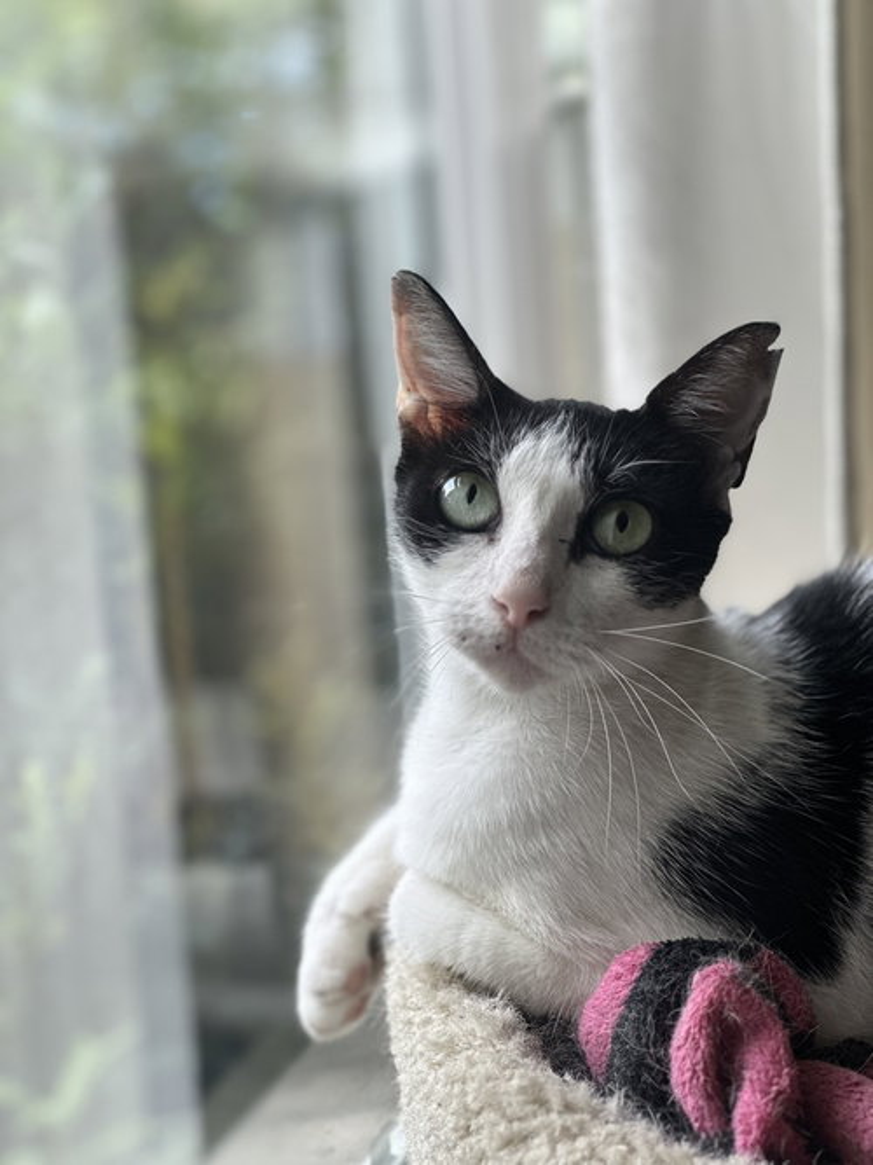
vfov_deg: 25.3
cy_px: 582
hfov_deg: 19.1
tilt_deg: -15.5
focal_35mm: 77
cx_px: 436
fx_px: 2590
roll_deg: +4.7
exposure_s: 1/121
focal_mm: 9
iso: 100
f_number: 2.8
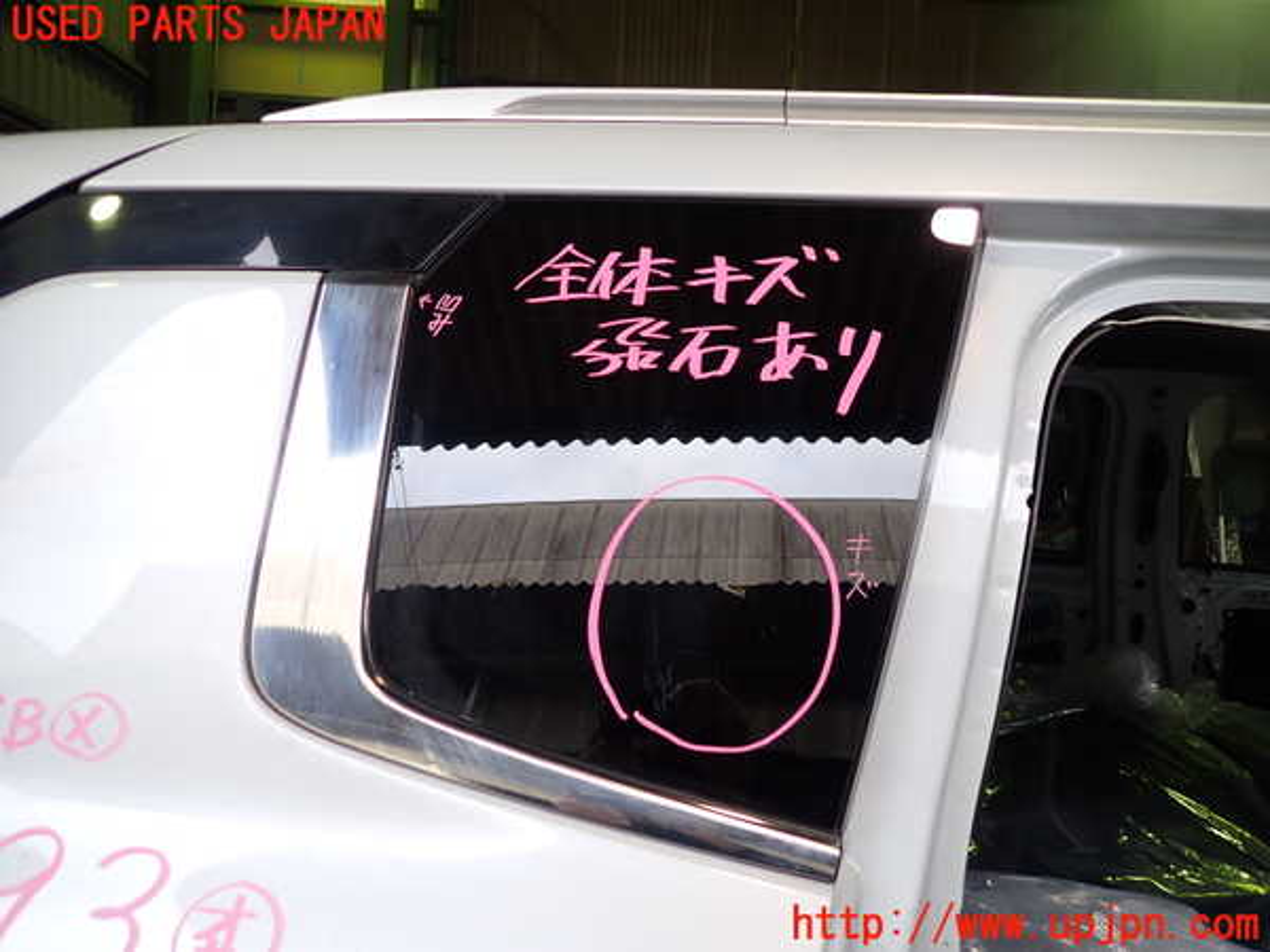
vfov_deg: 54.9
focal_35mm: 25
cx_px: 635
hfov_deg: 69.4
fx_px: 917
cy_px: 476
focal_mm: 4.5
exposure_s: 1/125
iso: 160
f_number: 2
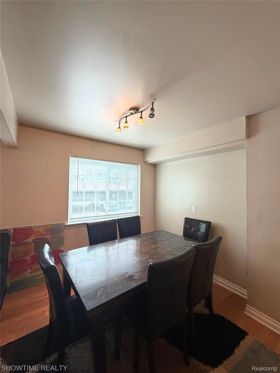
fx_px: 151
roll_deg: -0.3
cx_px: 140
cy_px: 186
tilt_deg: +0.9
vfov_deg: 102.1
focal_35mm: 14
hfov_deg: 85.7
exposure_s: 1/60
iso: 250
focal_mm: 2.22
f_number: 2.2
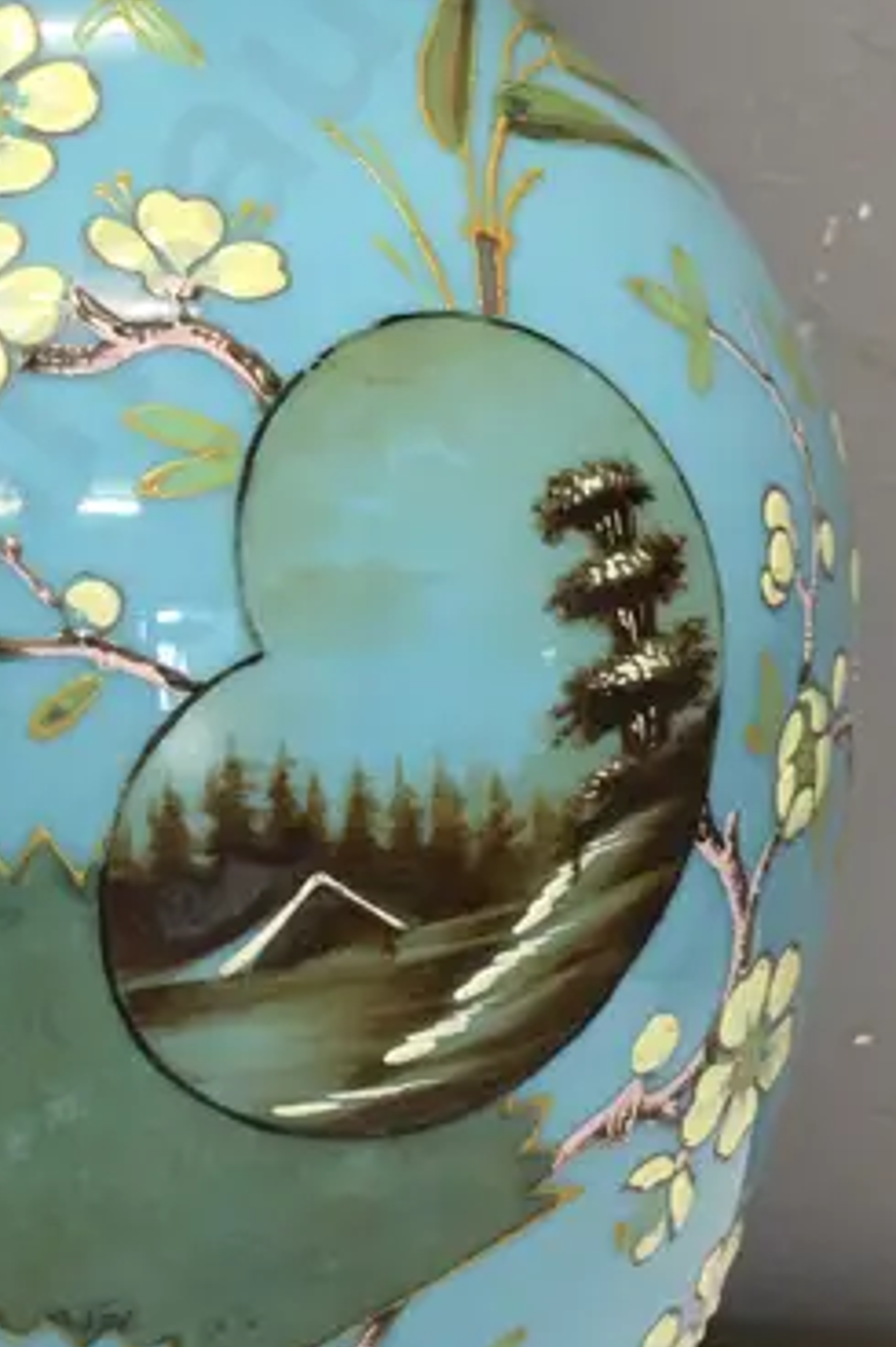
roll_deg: -0.8
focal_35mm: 84
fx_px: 3139
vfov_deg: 23.9
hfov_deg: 16.1
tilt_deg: -10.6
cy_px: 315
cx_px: 117
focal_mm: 4.15
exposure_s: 1/33
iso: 40
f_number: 2.2
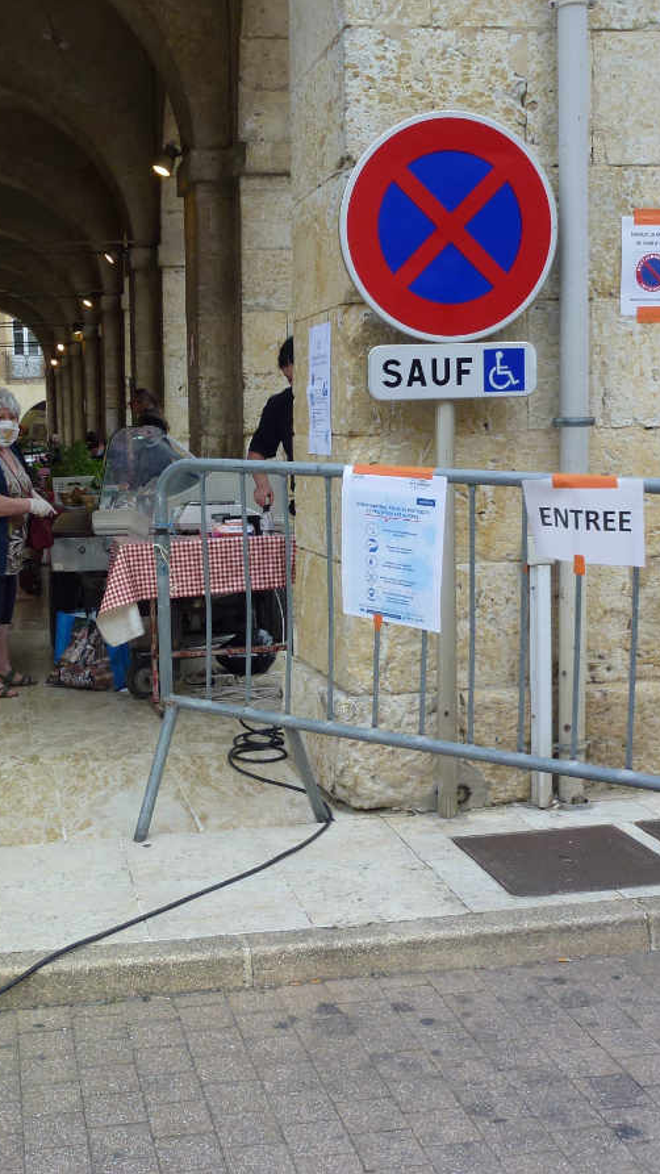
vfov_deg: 49.4
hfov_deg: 28.5
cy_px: 589
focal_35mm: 41
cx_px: 149
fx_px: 1276
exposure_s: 1/125
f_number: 3.5
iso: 100
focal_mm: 5
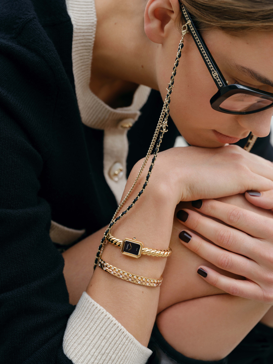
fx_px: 999
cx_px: 136
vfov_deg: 20.7
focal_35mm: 95
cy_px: 182
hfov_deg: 15.6
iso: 800
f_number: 7.1
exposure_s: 1/640
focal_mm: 120
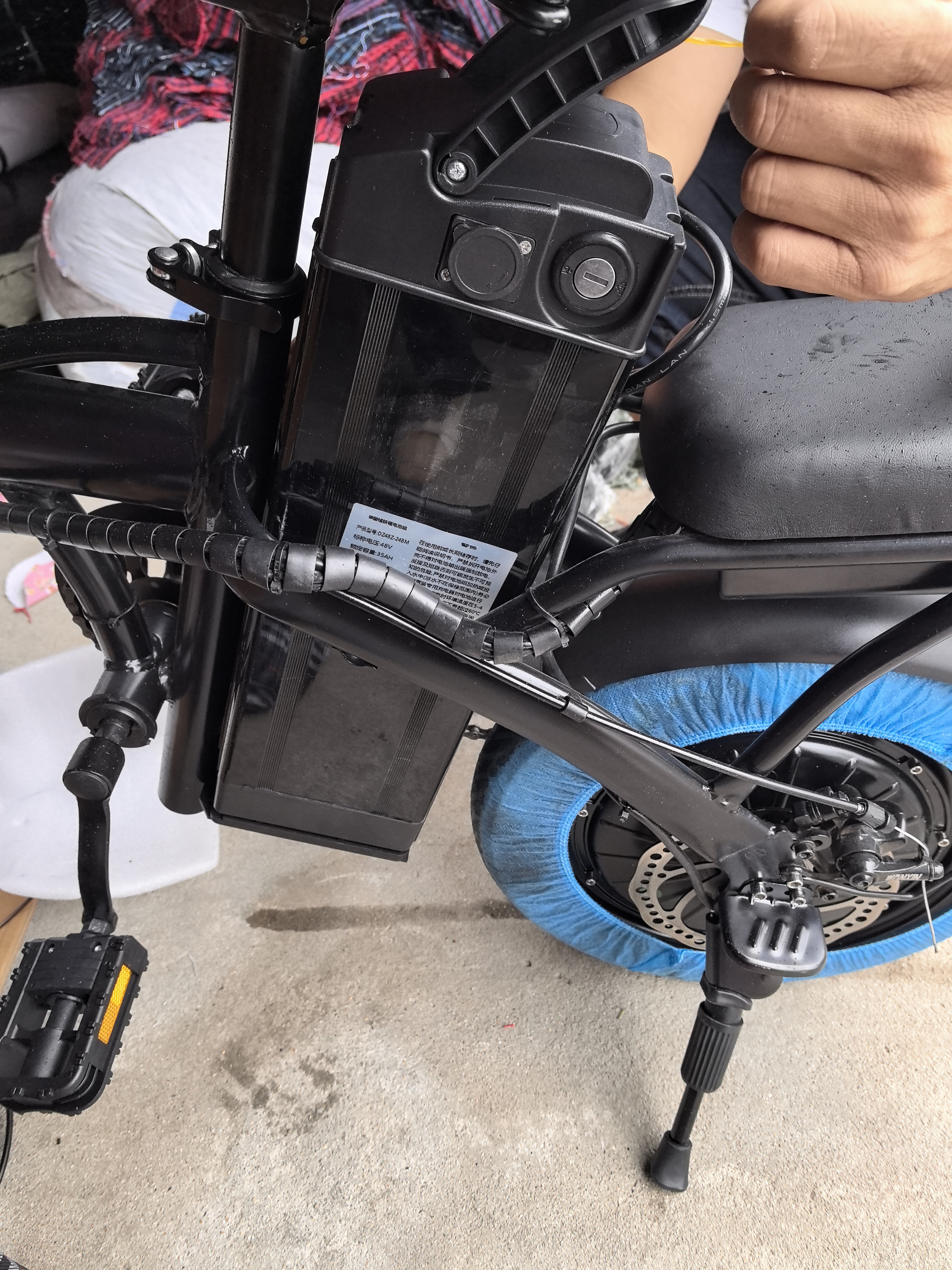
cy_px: 635
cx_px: 476
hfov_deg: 51.4
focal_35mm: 27
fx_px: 990
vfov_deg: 65.3
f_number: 2
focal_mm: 5.75
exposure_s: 1/100
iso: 80
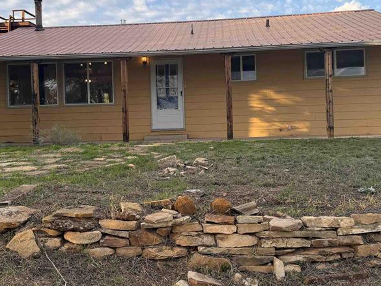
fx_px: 462
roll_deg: +2.1
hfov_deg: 44.7
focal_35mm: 42
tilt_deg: +1.7
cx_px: 176
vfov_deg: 34.3
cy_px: 122
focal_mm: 6.76
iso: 80
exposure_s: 1/1018
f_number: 1.78
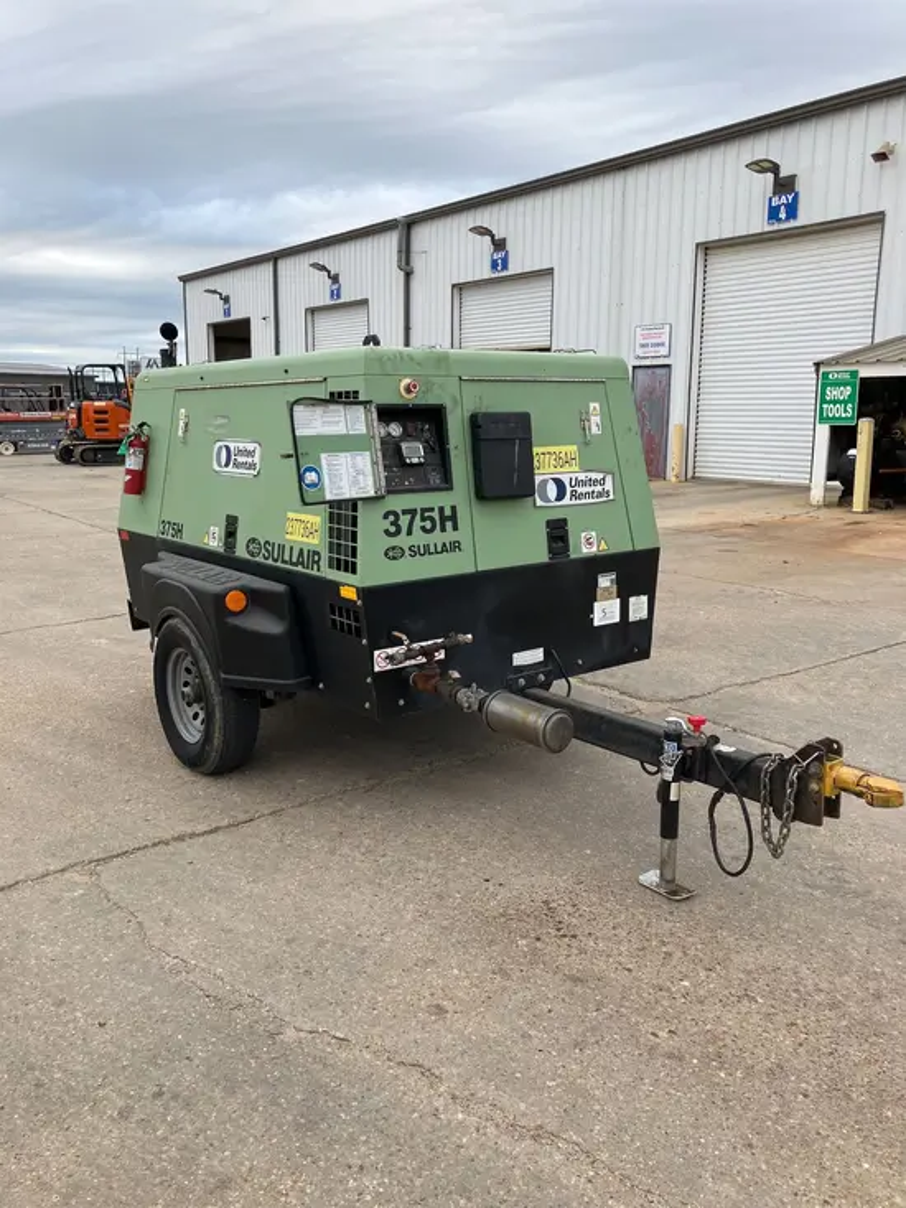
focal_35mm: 28
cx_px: 453
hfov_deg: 49.8
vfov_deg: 63.4
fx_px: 977
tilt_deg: -9.1
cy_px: 604
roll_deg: -1.2
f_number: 1.8
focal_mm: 3.99
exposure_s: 1/401
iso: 32
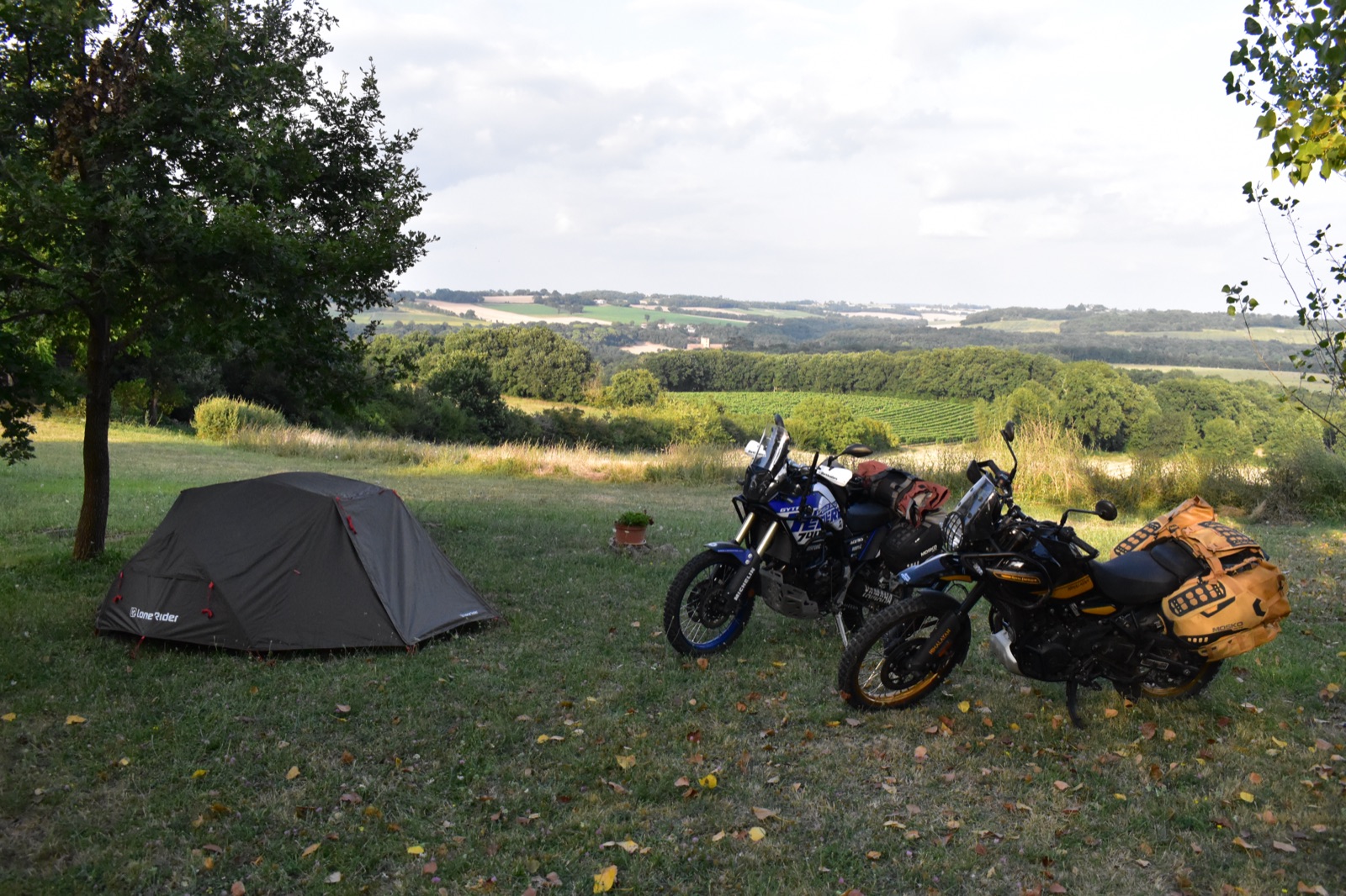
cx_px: 673
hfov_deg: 61.9
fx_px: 1121
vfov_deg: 43.6
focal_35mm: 30
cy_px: 448
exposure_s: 1/2500
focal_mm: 20
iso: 3200
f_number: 6.3
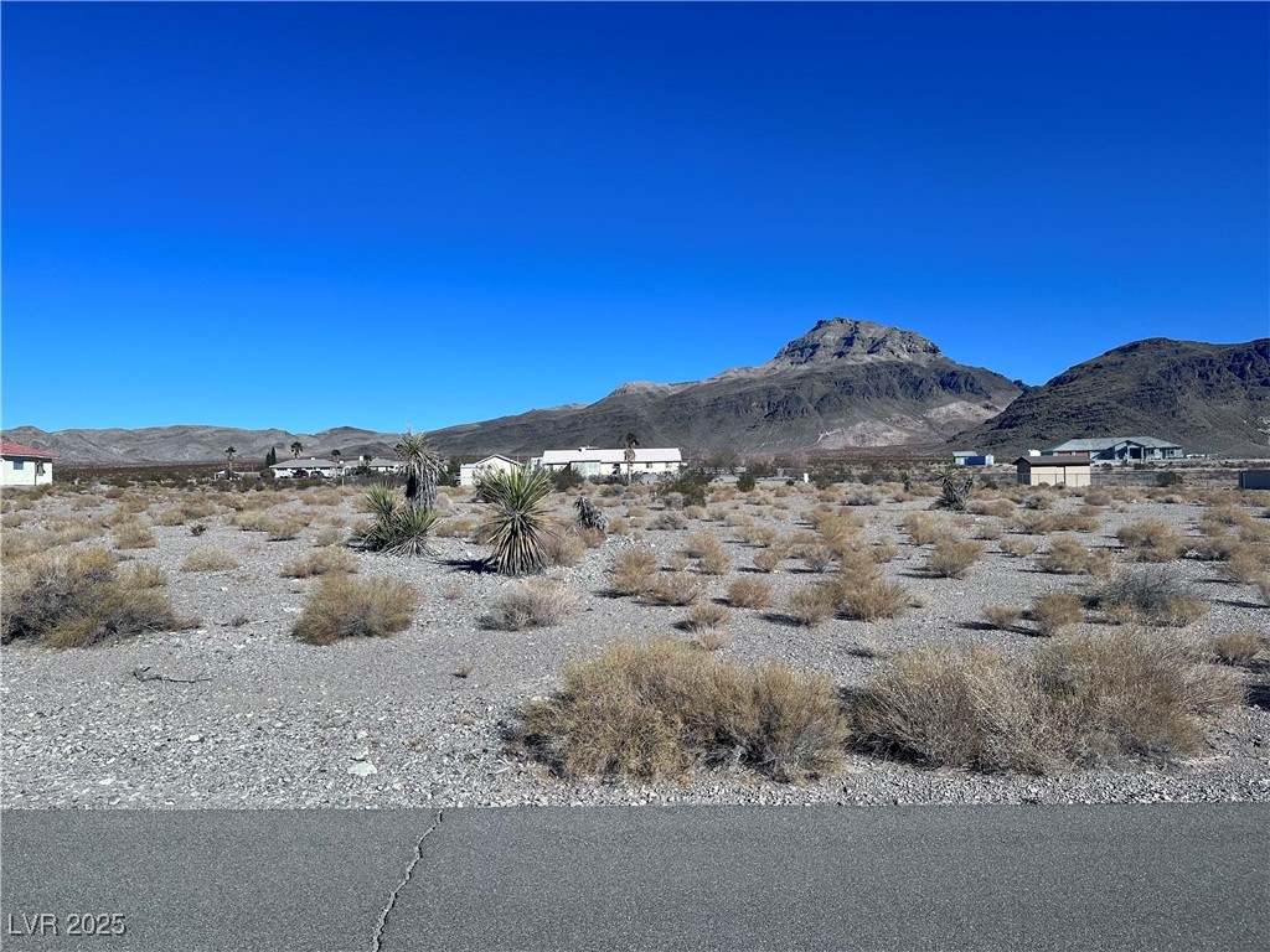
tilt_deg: -0.4
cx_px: 635
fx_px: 881
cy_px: 476
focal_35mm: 24
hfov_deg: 71.6
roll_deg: +0.9
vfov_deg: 56.8
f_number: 1.78
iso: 80
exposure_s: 1/8197
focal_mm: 6.86
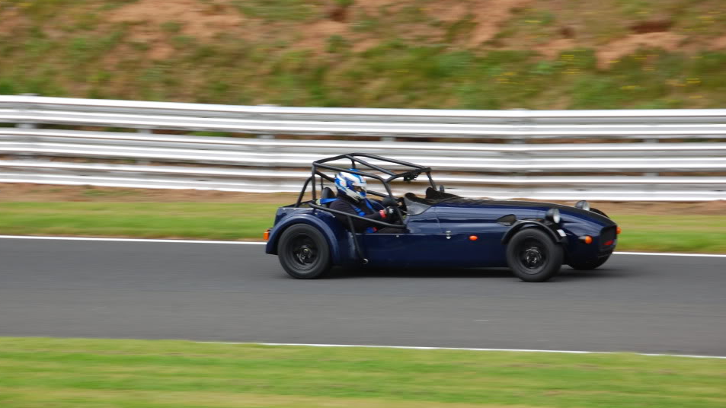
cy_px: 218
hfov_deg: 9.8
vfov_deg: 5.5
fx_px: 4216
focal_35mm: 219
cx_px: 354
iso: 200
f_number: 8
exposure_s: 1/250
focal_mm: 130
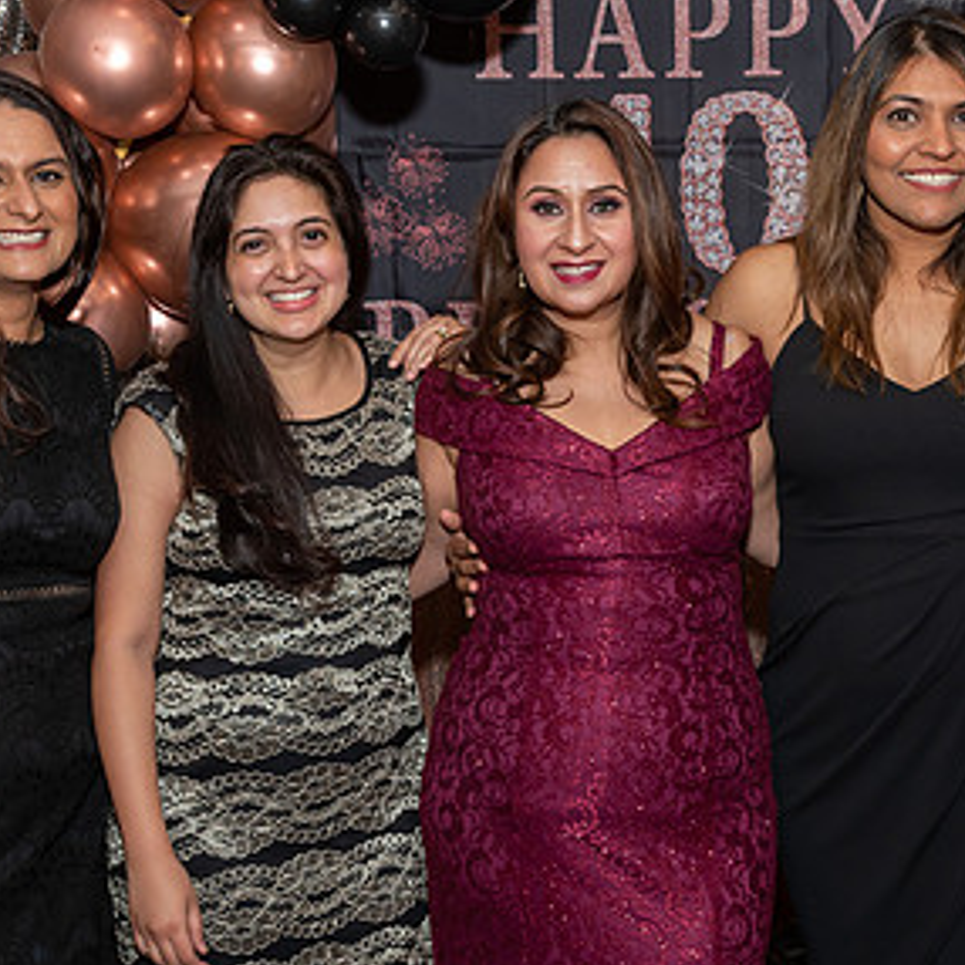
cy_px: 543
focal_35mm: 70
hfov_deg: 24.6
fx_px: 2208
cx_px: 579
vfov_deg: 24.6
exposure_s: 1/250
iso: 500
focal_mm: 26
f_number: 7.1
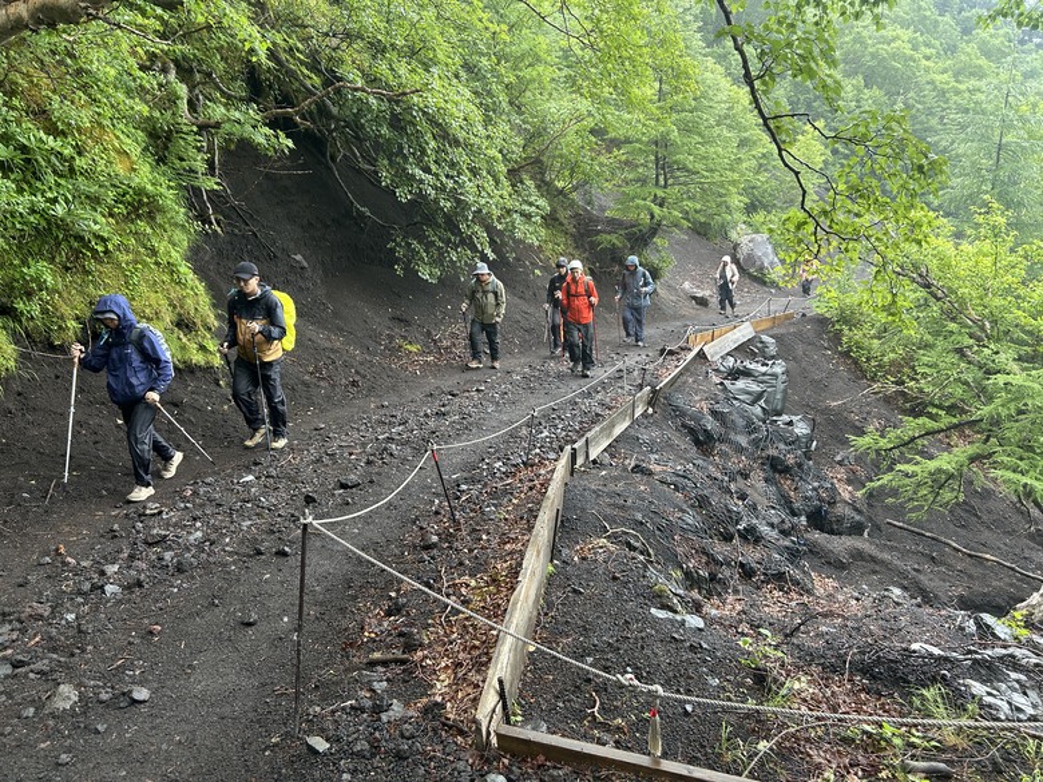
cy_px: 391
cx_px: 522
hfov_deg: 67.3
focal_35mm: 26
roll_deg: +3.1
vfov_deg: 53.1
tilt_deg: -15.9
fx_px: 783
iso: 50
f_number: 1.5
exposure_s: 1/206
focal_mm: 5.7
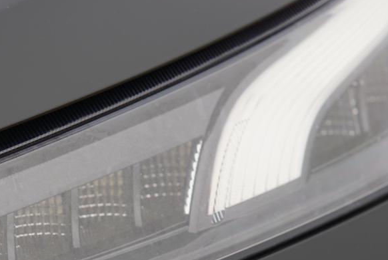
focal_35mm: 236
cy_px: 182
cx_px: 151
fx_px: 2545
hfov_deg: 8.7
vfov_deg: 5.8
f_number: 5
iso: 100
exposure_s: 1/160
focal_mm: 85
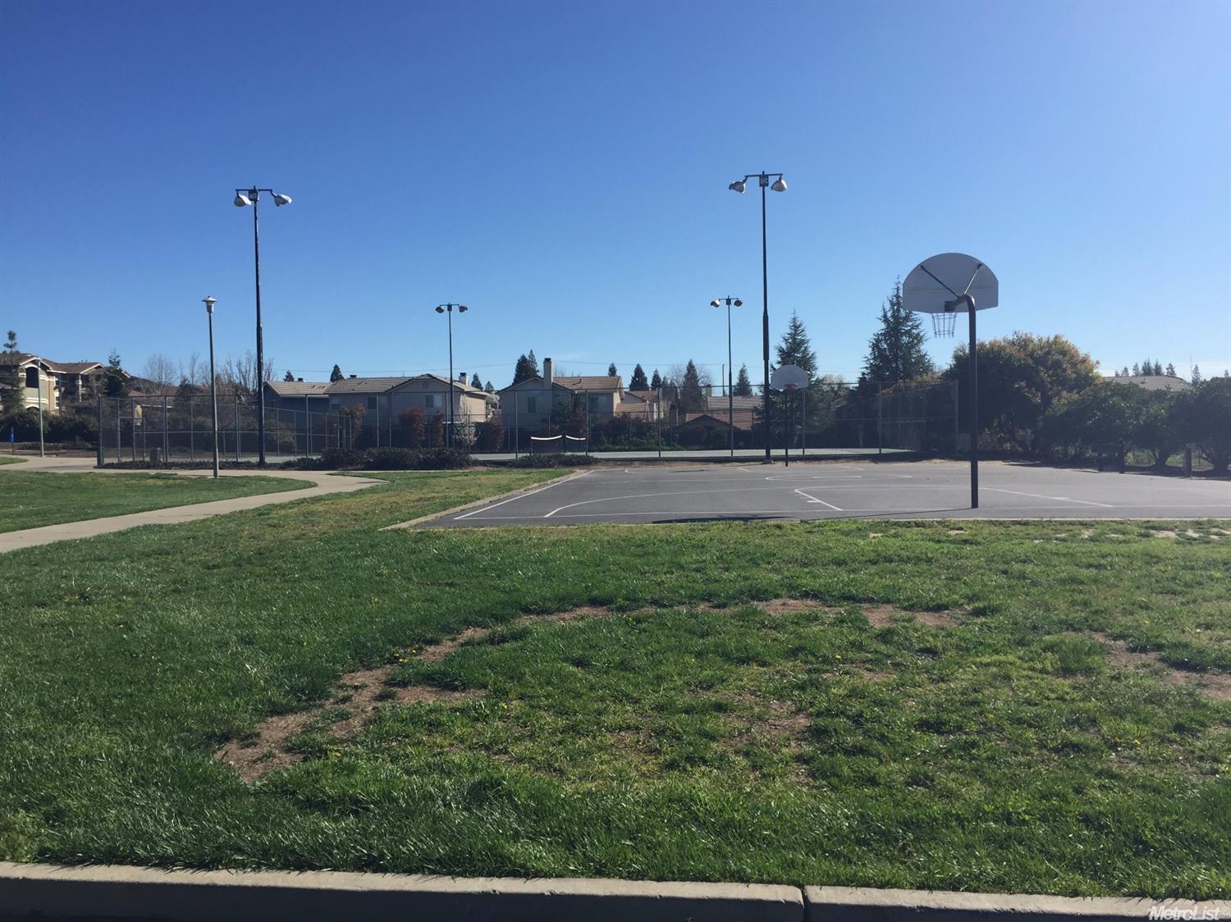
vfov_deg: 48.2
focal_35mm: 29
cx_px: 616
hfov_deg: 61.7
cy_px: 461
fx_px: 1031
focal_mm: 4.15
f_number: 2.2
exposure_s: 1/2198
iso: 32
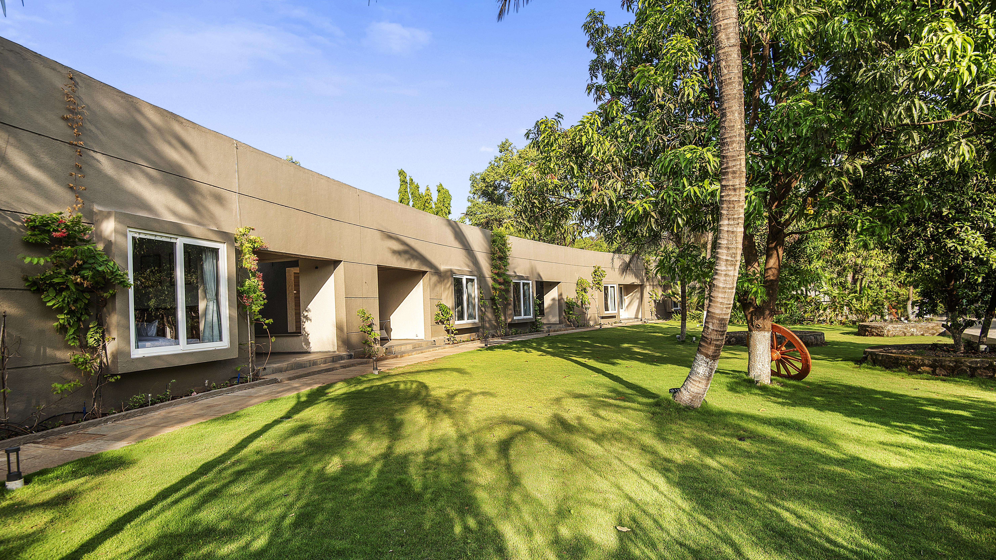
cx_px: 495
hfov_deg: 95.9
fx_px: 449
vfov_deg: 63.8
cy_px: 307
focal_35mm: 17
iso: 100
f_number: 7.1
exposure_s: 1/80
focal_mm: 16
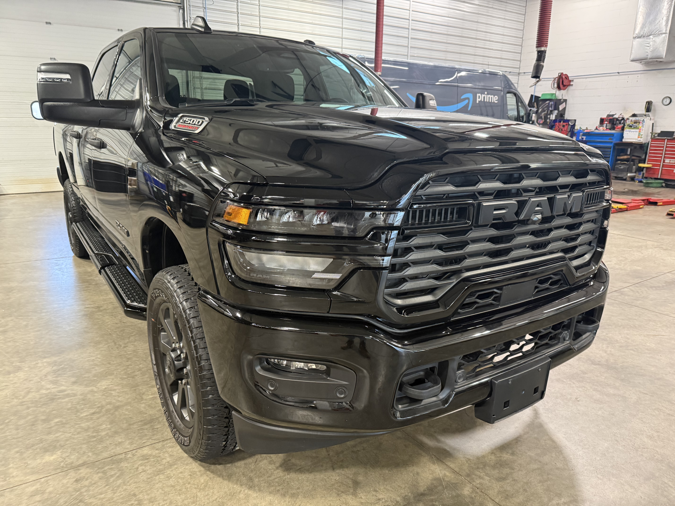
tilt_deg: -13.4
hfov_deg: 71.6
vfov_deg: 56.8
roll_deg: -1.9
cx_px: 338
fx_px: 468
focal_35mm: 24
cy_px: 253
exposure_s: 1/60
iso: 500
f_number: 1.78
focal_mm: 6.76
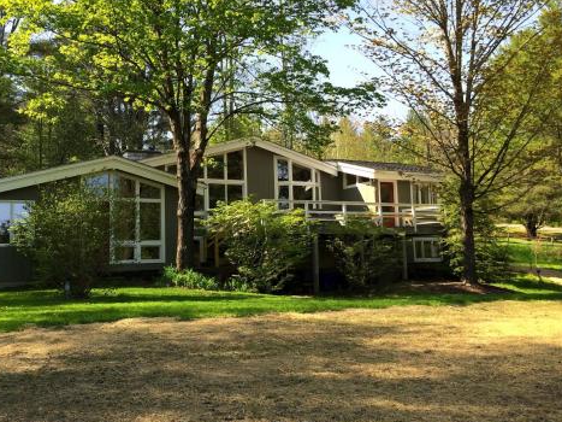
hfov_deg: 51.0
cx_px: 221
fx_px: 584
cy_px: 201
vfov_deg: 39.6
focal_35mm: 36
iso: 32
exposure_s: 1/855
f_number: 2.2
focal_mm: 4.15
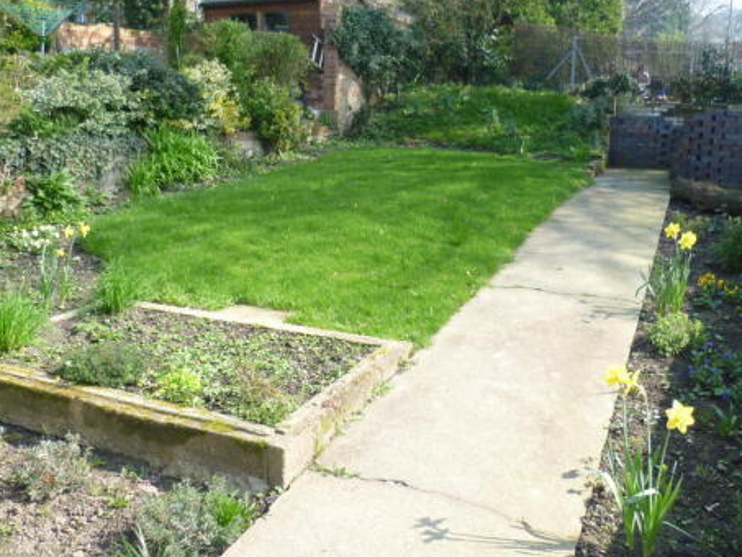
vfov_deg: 39.4
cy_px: 206
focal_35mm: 36
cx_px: 340
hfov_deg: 51.3
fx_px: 772
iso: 100
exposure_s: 1/320
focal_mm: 5
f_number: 2.8
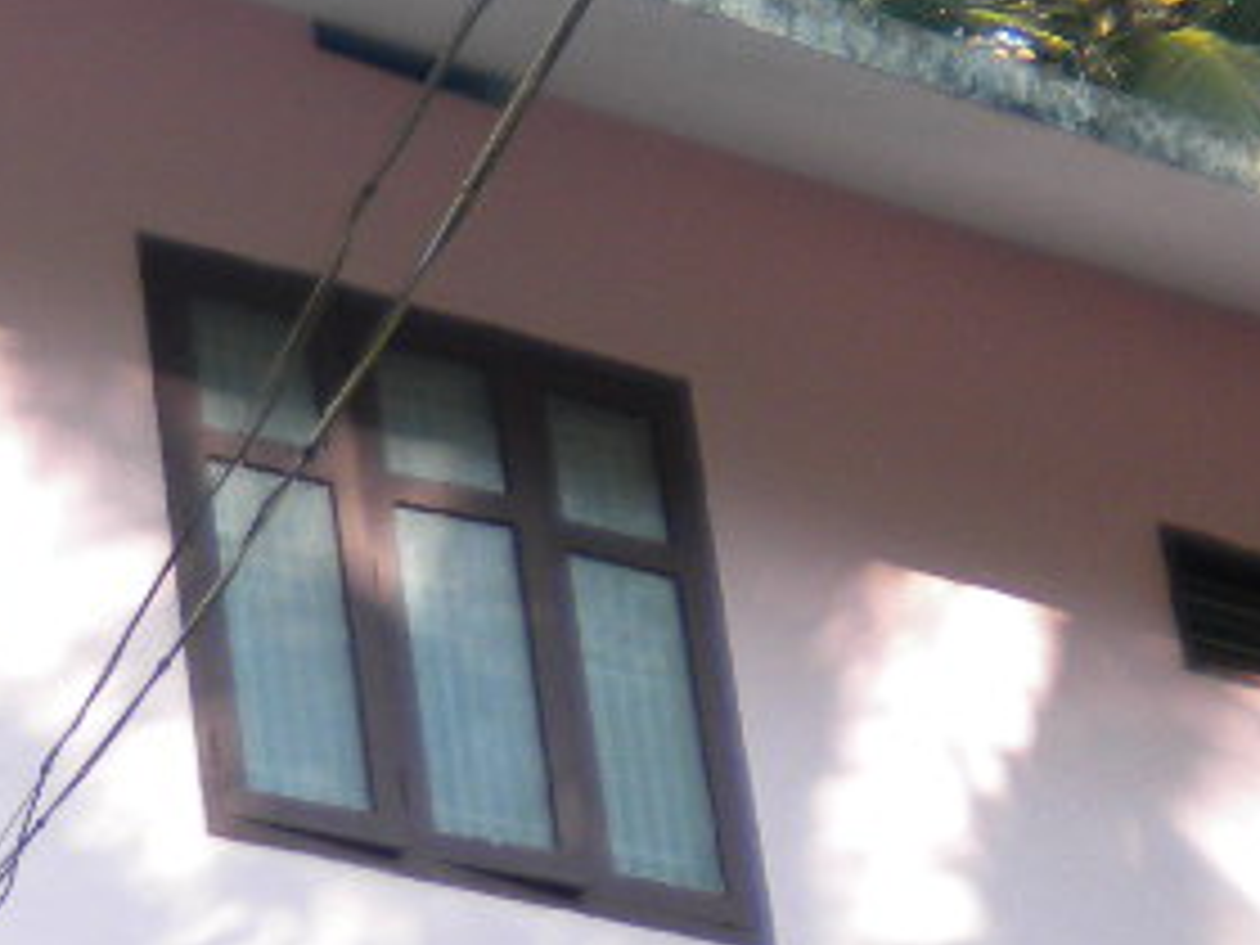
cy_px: 1539
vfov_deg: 11.0
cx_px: -702
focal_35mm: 128
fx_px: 4659
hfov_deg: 14.3
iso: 113
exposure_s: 1/178
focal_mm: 6.3
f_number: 3.1
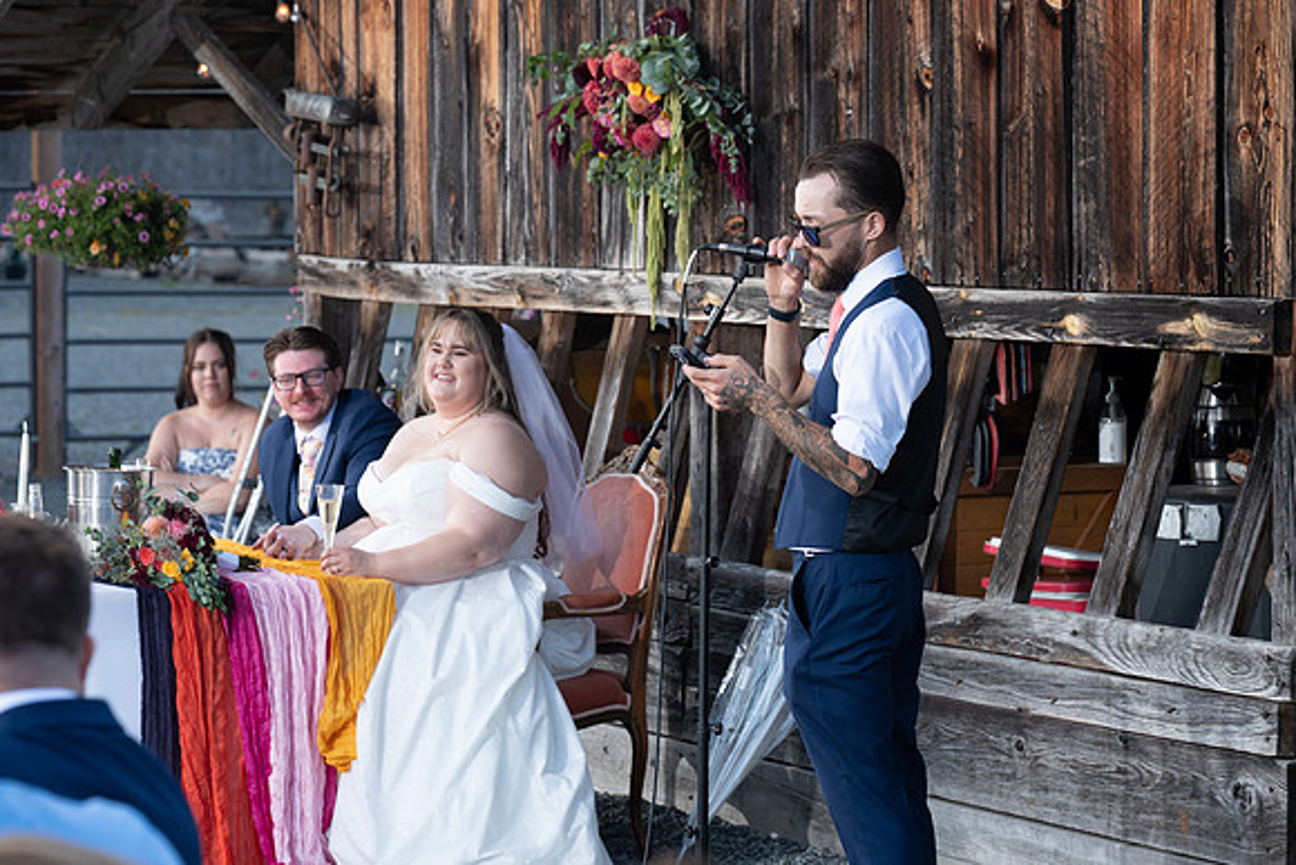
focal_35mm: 116
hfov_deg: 17.6
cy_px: 432
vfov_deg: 11.8
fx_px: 4177
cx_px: 648
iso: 320
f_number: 5.6
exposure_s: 1/125
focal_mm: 116
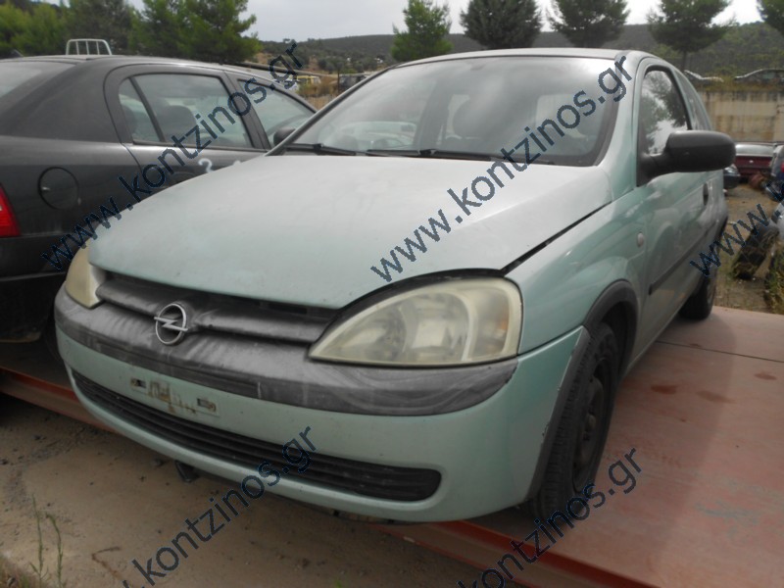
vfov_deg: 48.2
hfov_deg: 61.7
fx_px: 657
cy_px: 294
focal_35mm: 29
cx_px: 392
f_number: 3.4
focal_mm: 5.3
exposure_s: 1/800
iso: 80
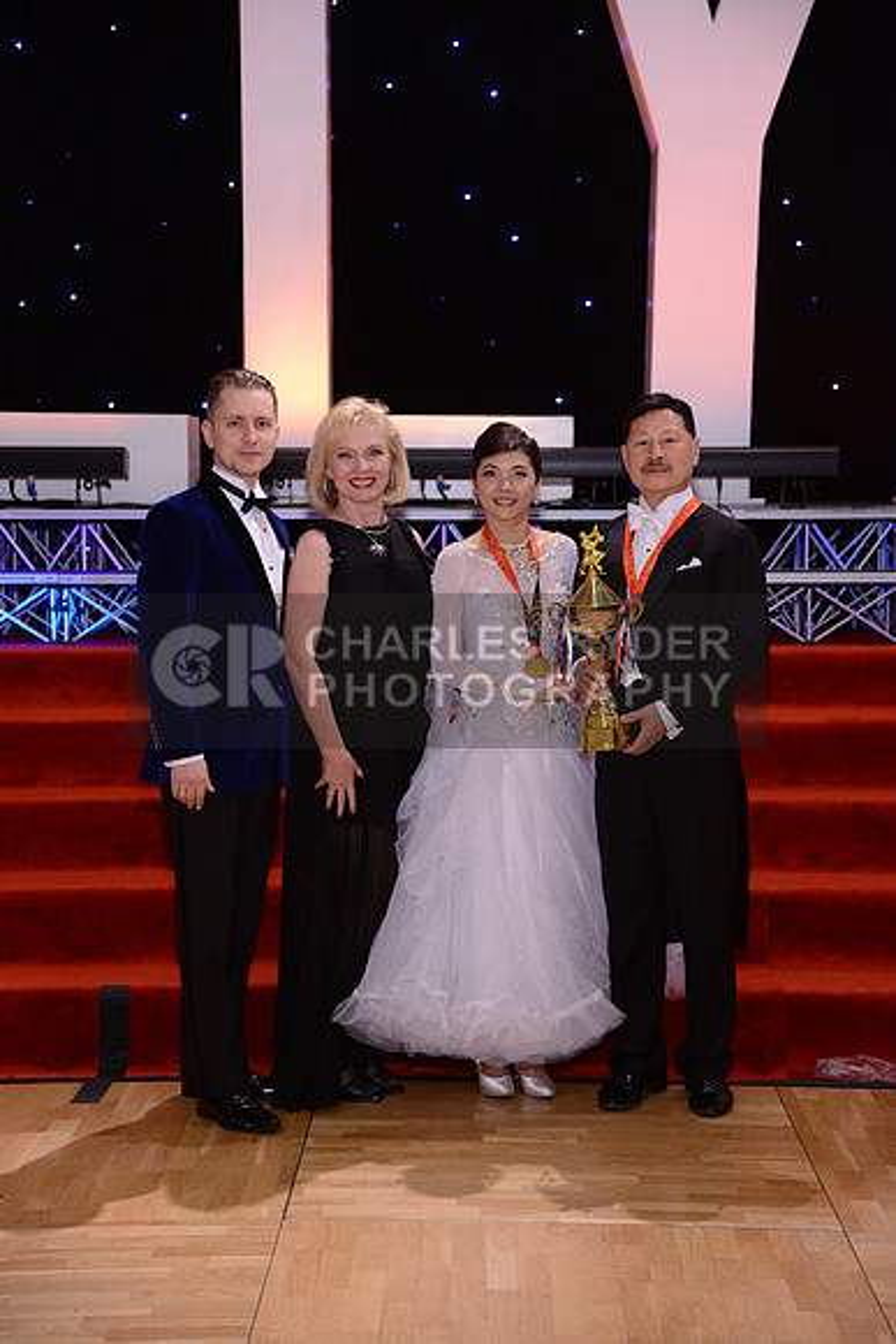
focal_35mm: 65
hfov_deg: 20.9
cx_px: 448
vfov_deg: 31.0
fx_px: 2425
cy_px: 672
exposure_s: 1/250
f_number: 4
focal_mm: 65
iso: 1600
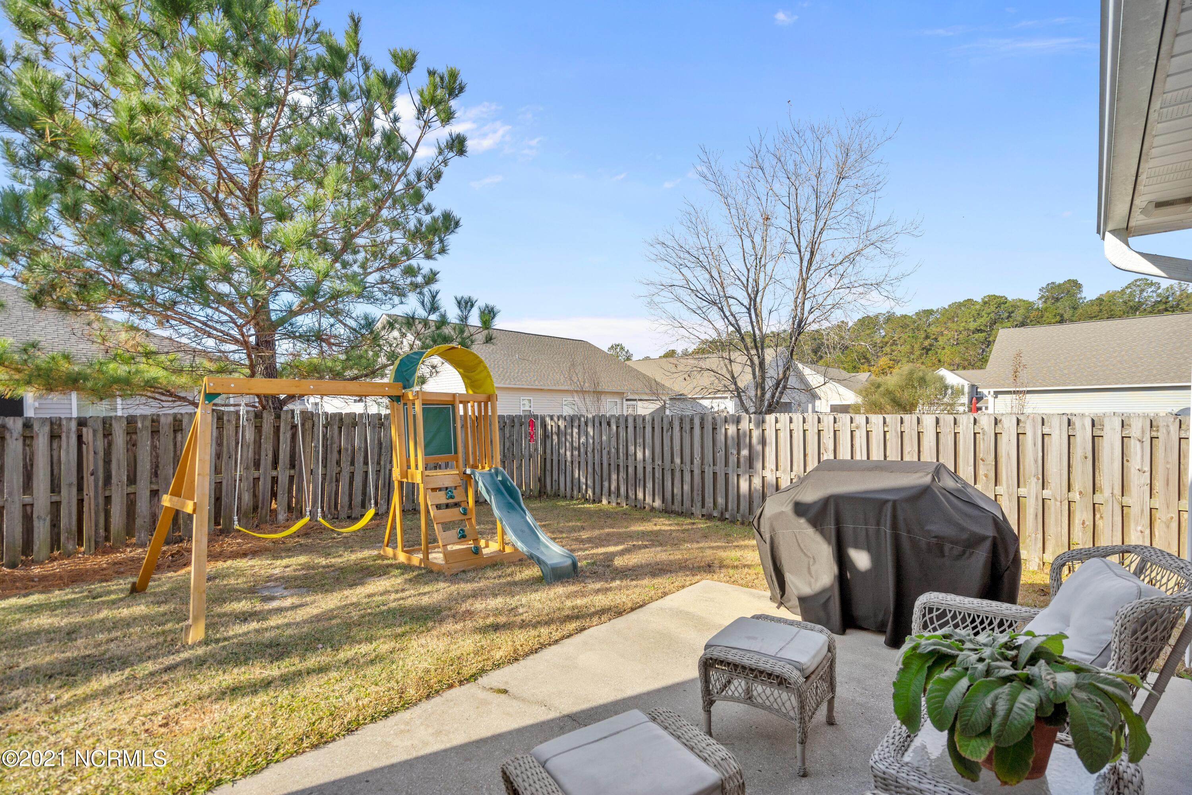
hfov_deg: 96.7
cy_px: 398
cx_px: 596
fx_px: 530
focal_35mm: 16
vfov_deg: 73.7
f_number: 4
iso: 100
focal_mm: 16
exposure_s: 1/640
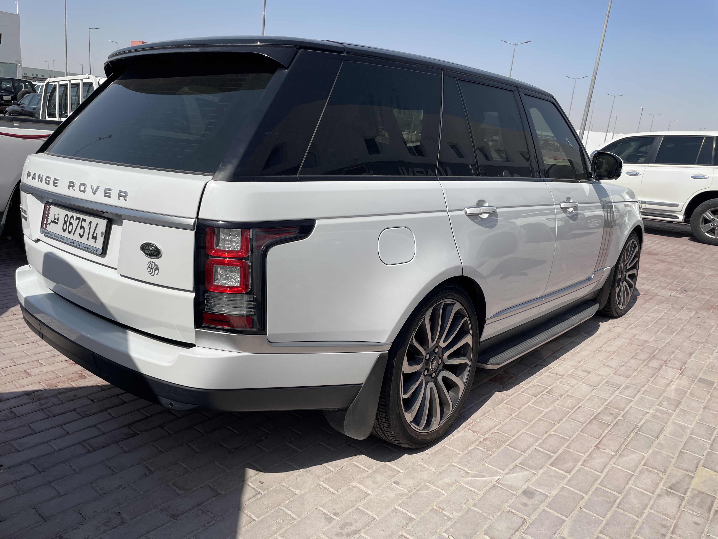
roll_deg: -6.8
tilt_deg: -12.6
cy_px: 270
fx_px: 539
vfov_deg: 53.1
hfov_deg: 67.3
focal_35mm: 26
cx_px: 359
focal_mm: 4.2
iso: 32
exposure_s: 1/6135
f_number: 1.6
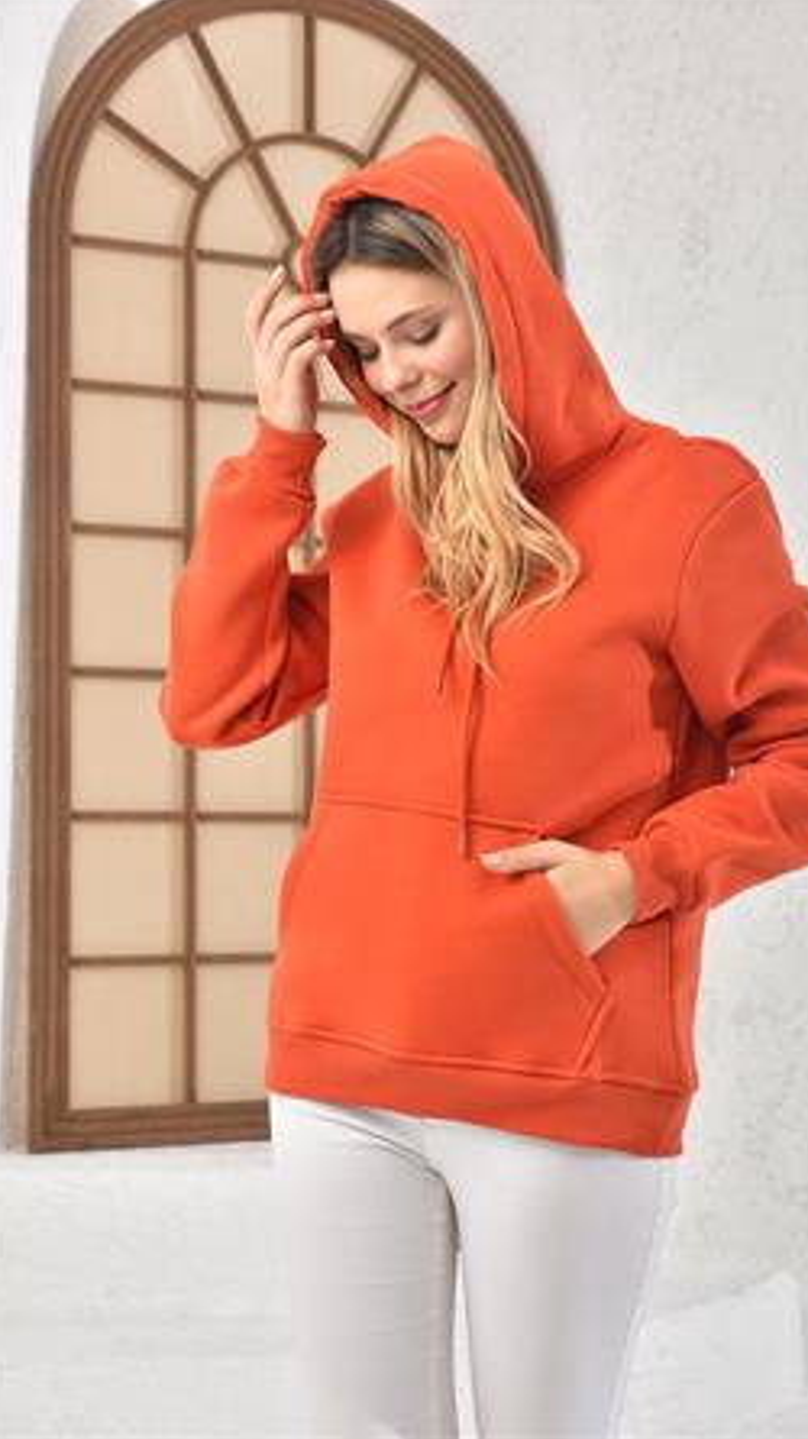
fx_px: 2821
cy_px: 716
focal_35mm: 74
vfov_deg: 28.6
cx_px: 465
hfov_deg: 16.3
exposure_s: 1/160
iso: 100
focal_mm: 70
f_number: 8
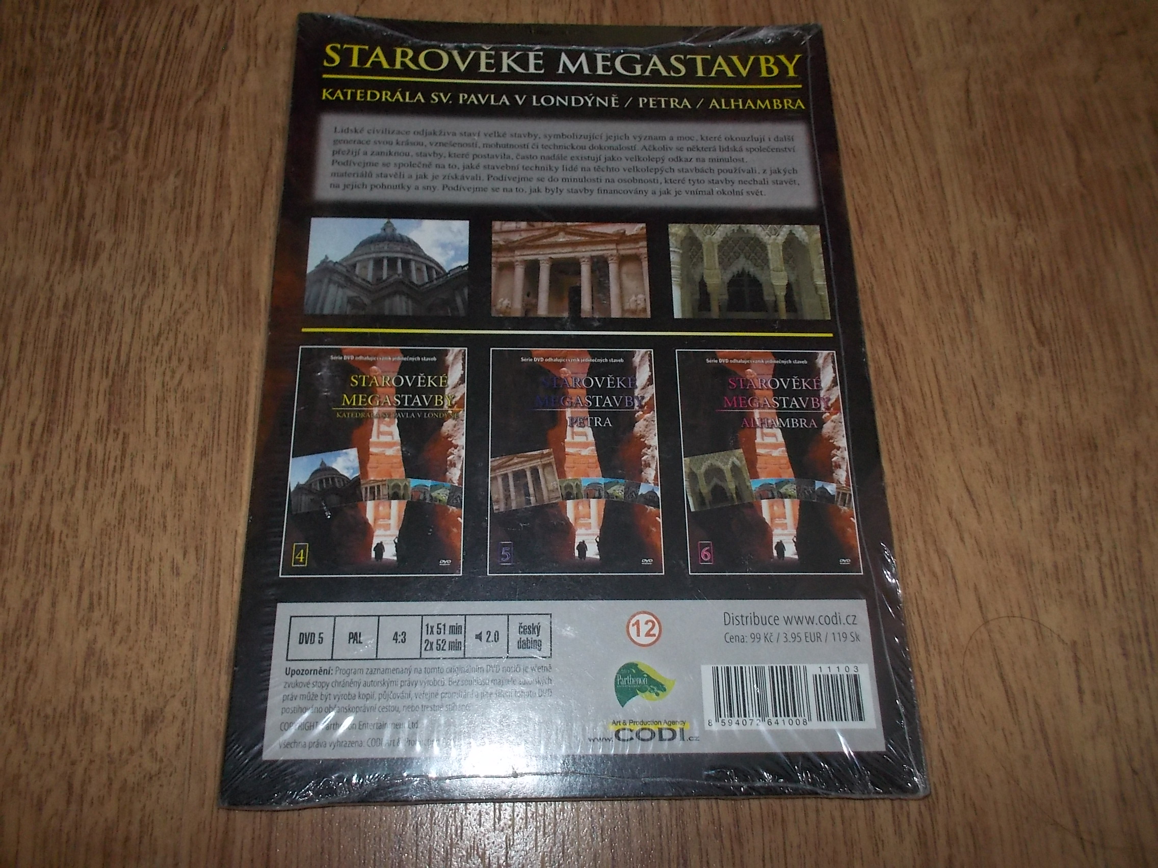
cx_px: 579
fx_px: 970
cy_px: 434
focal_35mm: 29
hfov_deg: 61.7
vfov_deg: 48.2
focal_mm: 4.1
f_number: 3.3
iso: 200
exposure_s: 1/30
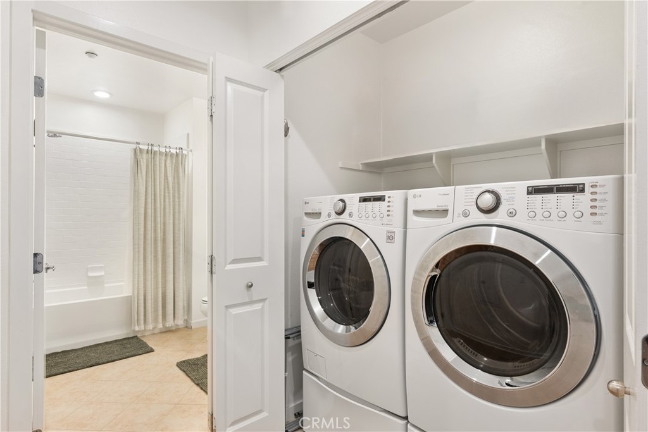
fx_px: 342
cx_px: 324
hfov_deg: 86.9
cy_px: 216
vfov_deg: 64.6
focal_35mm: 19
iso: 320
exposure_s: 2
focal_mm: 19
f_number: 9
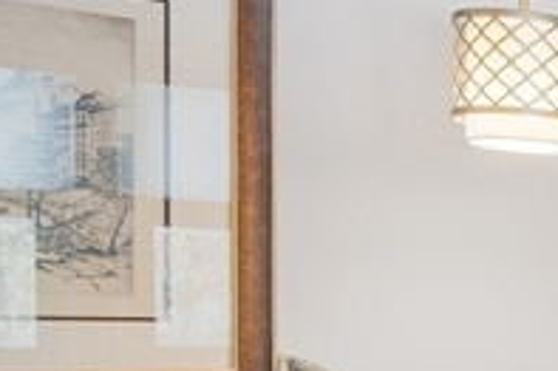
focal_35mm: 78
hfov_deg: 15.0
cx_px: 1345
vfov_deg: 17.1
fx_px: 1208
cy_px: 353
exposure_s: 1
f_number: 8
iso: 320
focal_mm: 10
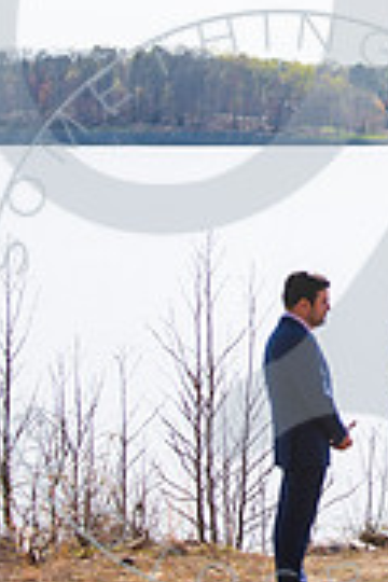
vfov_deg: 11.7
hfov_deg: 7.8
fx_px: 2829
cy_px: 65
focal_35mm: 175
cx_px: 427
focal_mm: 70
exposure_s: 1/1000
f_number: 2.8
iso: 100
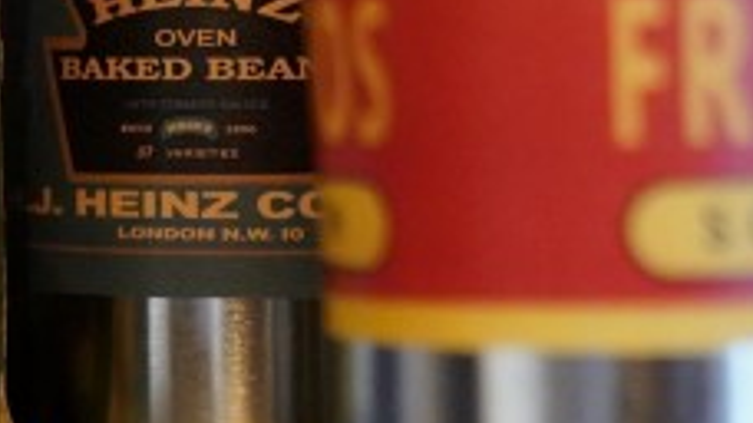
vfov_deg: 5.2
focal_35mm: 233
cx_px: -310
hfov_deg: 9.1
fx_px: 4650
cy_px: -175
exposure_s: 1/160
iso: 6400
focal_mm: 44
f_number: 2.8
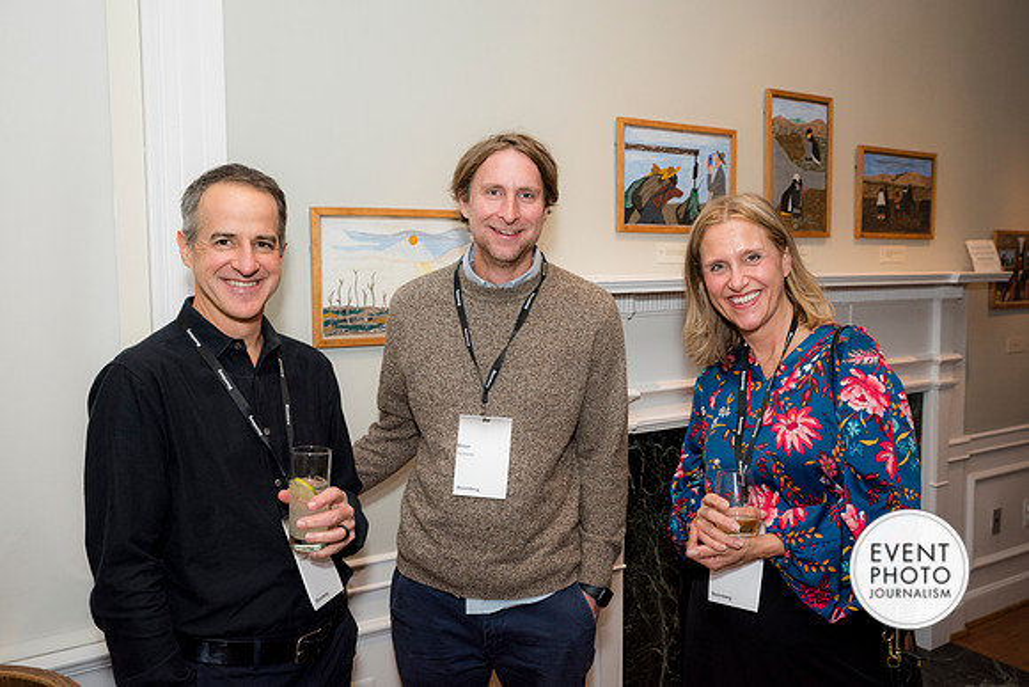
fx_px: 905
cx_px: 522
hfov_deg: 59.2
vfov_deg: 41.6
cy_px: 338
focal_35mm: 32
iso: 800
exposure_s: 1/125
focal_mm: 31
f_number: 5
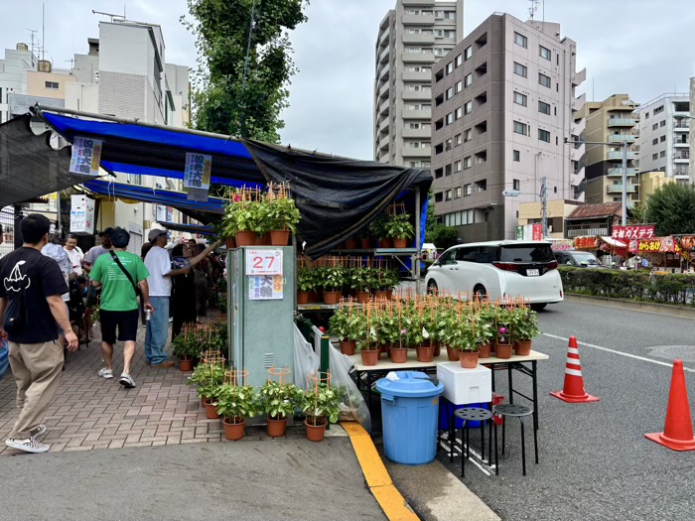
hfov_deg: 67.3
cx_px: 348
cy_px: 260
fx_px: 522
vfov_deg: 53.1
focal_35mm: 26
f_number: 1.6
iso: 50
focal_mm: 5.96
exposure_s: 1/799
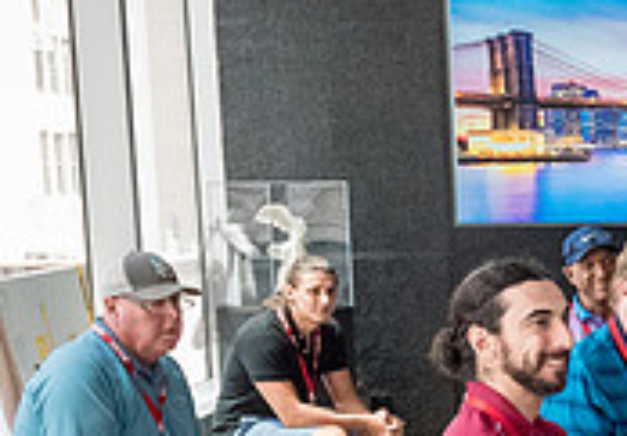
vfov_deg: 14.3
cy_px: 428
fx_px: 1712
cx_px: 903
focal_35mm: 97
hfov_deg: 18.7
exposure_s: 1/800
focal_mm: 24
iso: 6400
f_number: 4.5
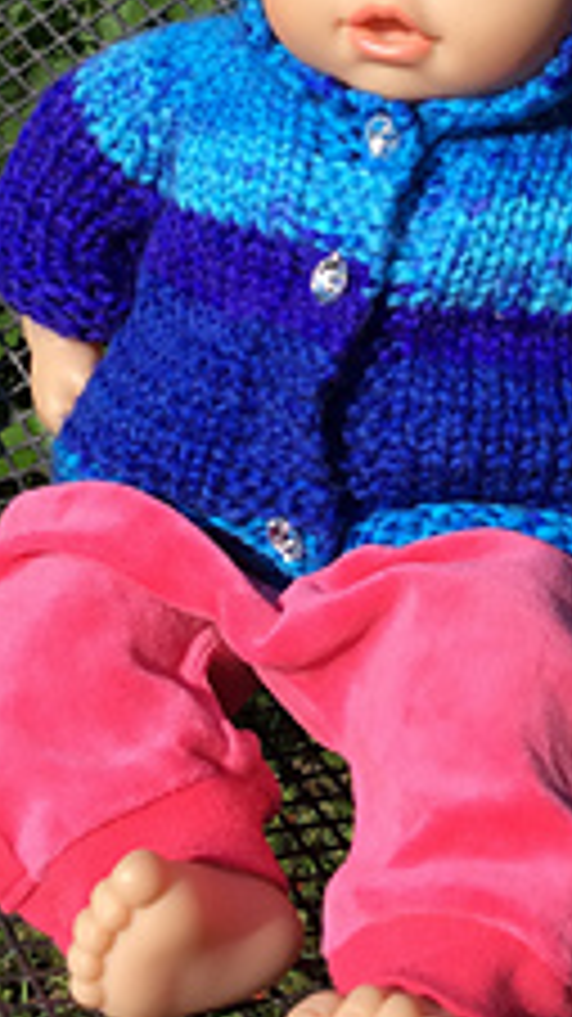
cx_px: 340
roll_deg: +2.6
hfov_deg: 15.7
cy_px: 198
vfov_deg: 27.0
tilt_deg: -25.5
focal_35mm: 77
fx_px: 2078
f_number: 2.4
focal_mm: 3.3
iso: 32
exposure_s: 1/1634
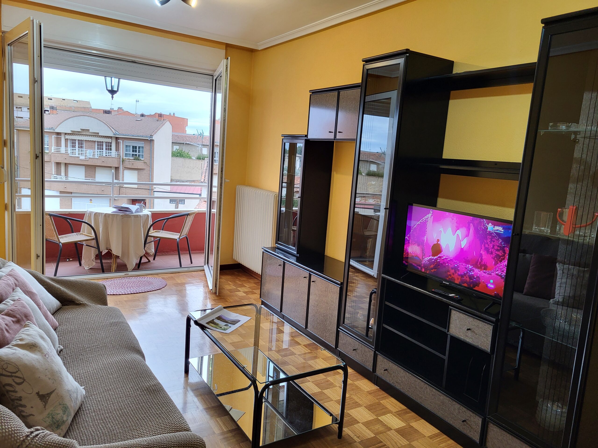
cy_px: 224
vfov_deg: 53.1
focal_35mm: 26
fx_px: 449
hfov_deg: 67.3
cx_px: 299
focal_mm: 5.4
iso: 160
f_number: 1.8
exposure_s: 1/100
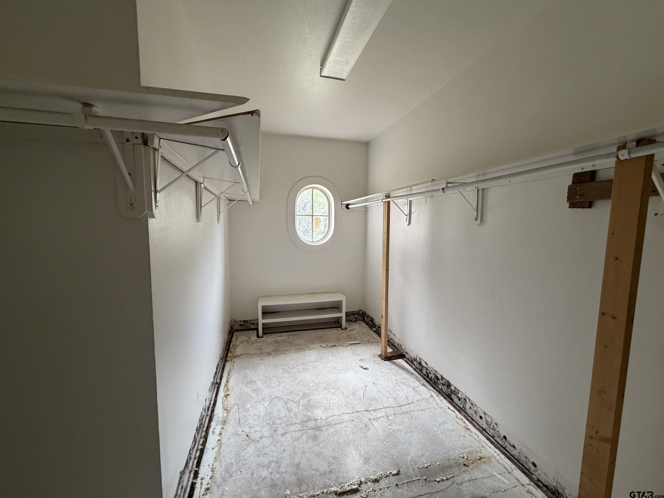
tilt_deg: -4.3
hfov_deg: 102.1
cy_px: 249
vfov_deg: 85.7
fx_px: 269
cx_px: 332
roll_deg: +0.4
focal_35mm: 14
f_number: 2.2
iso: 320
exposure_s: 1/81
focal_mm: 2.22
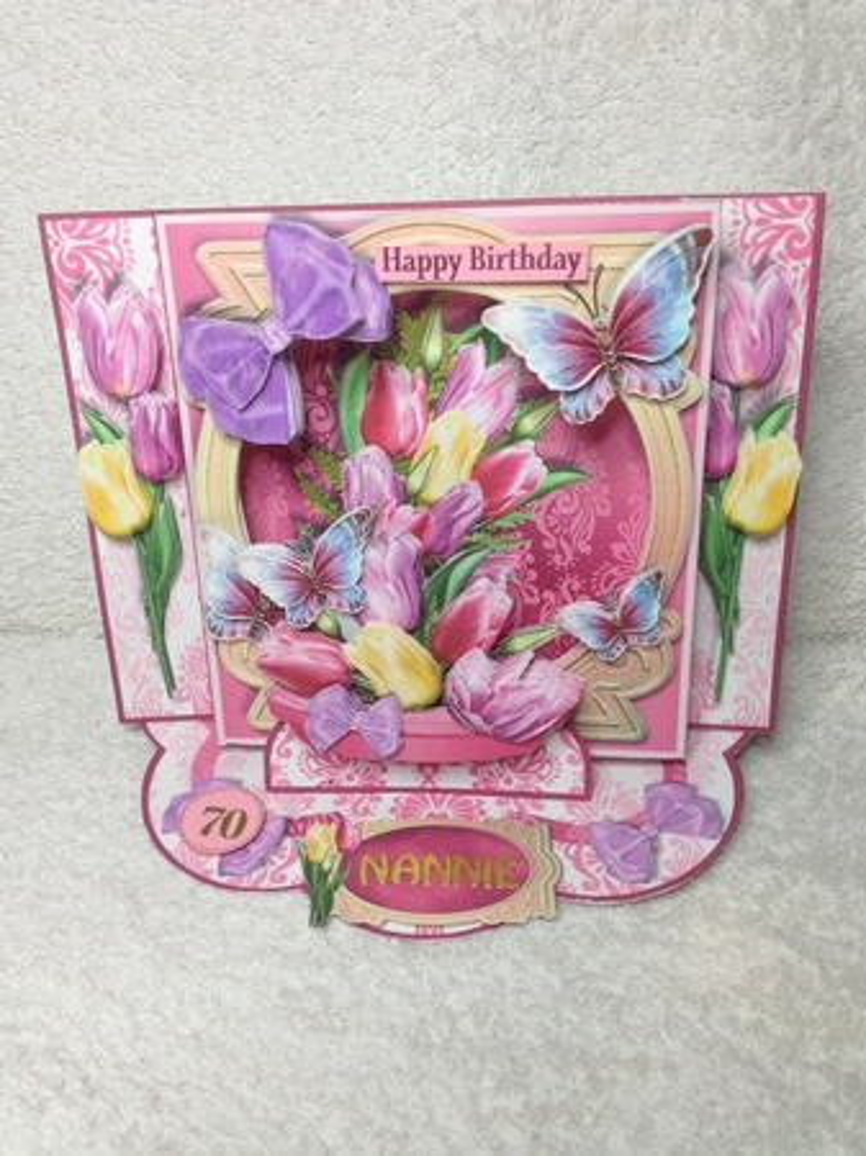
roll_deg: -2.7
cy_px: 578
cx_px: 433
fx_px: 1102
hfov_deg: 42.9
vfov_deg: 55.4
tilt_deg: -27.6
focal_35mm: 33
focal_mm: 4.12
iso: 50
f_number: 2.4
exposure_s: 1/60
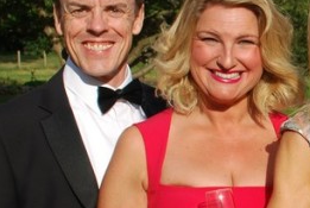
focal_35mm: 141
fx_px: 1216
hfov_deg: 13.8
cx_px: 432
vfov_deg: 9.7
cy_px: 169
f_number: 8
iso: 100
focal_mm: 24
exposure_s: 1/250
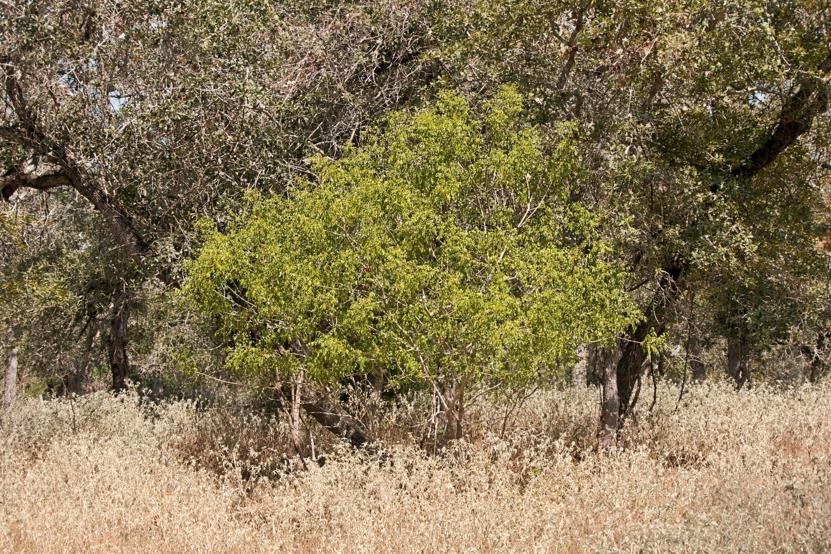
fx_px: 2354
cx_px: 416
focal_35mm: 102
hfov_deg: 20.0
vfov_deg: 13.4
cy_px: 277
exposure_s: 1/320
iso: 100
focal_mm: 68.4
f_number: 5.6
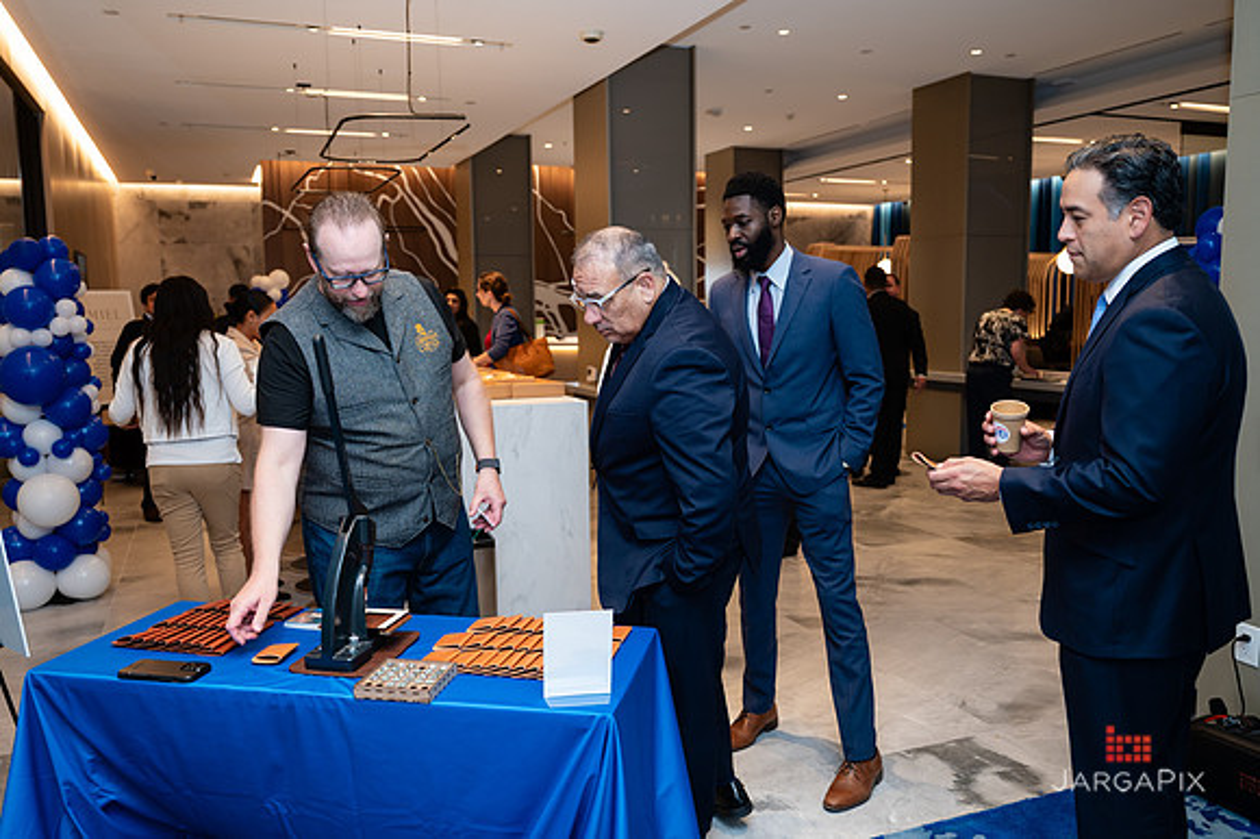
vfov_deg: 44.7
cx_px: 630
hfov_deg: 63.4
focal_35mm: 29
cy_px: 420
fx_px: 1020
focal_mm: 28.5
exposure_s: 1/160
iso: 400
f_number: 3.2
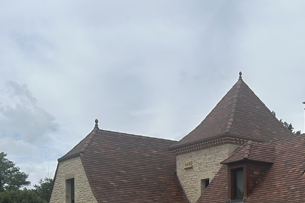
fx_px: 627
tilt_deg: +0.5
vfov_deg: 17.3
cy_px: 261
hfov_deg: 24.9
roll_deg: +0.6
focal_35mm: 74
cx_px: 357
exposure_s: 1/7463
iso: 50
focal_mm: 5.7
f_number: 1.5
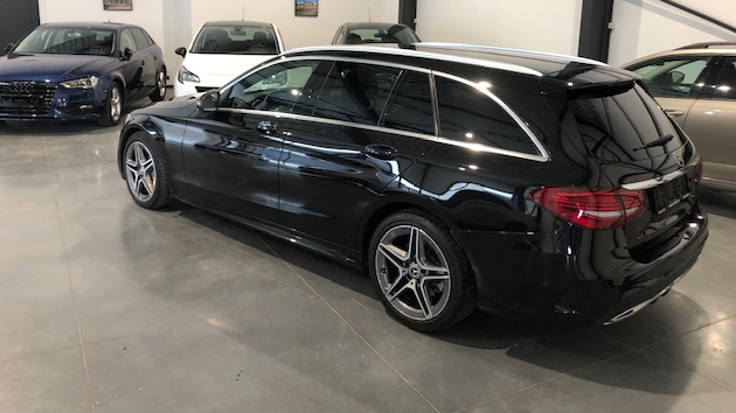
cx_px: 366
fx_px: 605
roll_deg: -1.8
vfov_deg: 37.4
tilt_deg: -12.3
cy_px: 139
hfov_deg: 62.6
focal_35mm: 31
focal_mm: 3.99
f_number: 1.8
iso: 40
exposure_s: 1/20
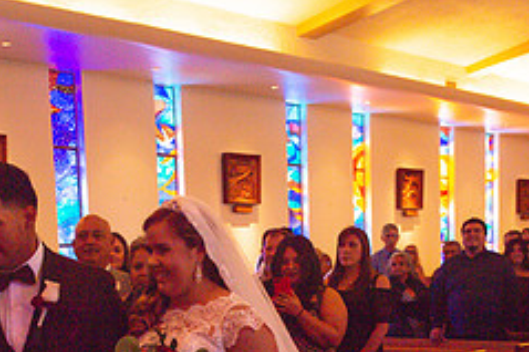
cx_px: 230
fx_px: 999
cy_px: 421
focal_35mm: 68
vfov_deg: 18.9
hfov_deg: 29.6
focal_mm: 28
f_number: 4.5
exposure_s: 1/250
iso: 400
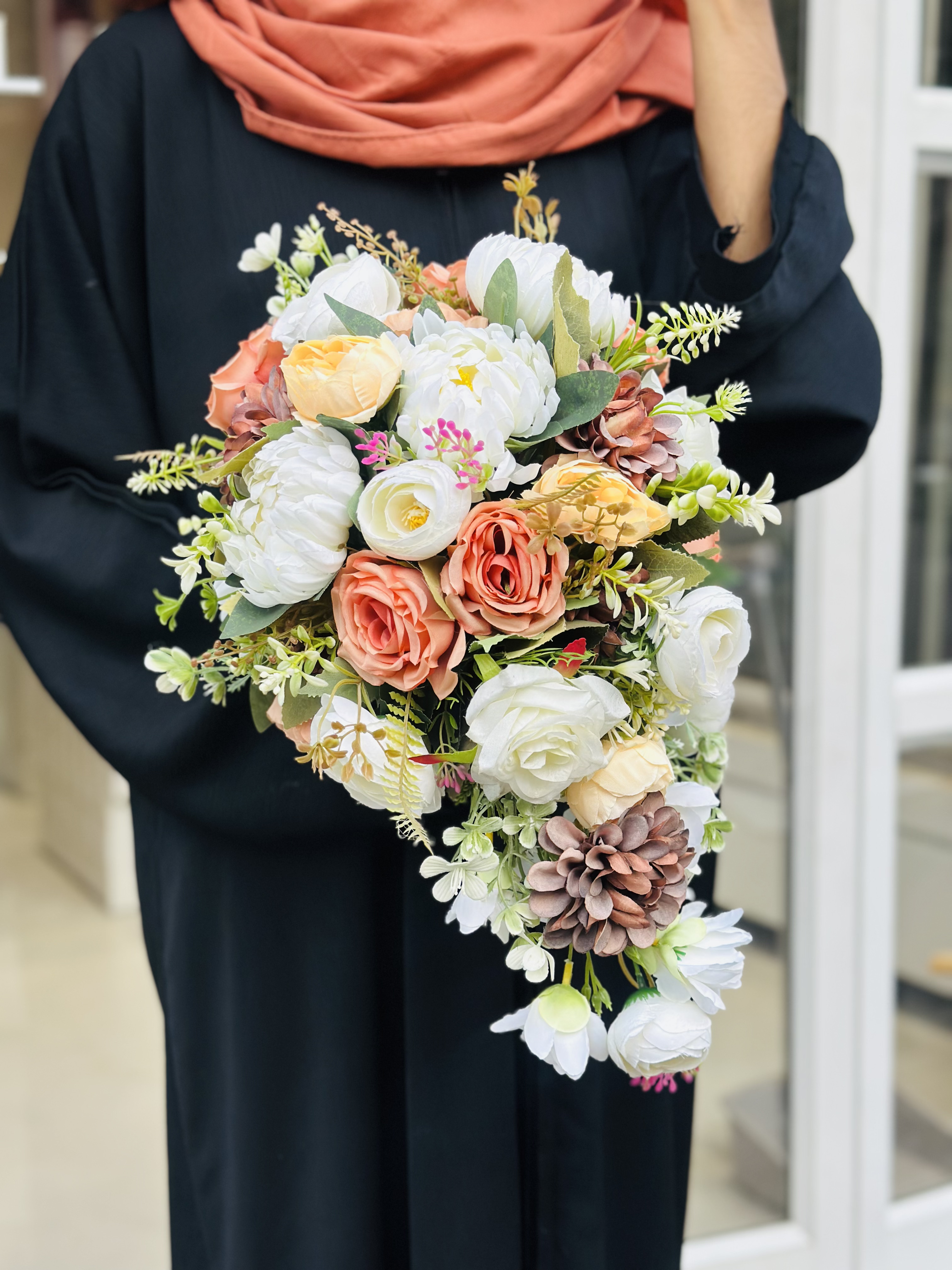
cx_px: 476
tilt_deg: -8.3
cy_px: 635
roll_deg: +0.6
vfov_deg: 39.7
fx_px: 1760
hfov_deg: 30.3
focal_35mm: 48
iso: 80
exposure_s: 1/317
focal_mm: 6.86
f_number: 1.78
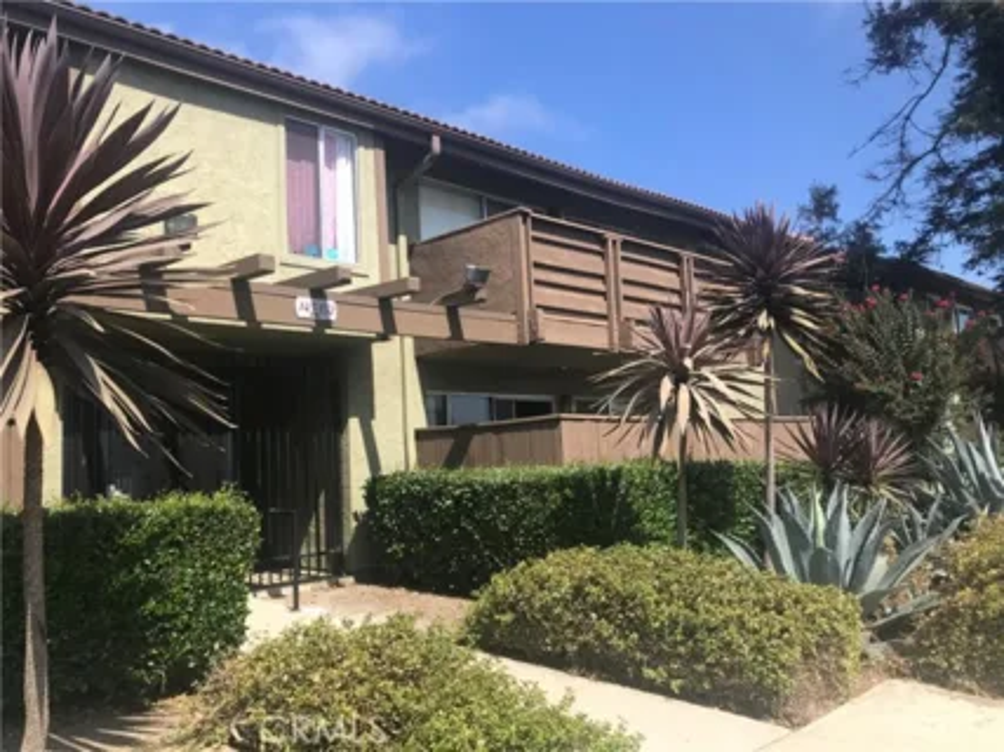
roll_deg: +2.8
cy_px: 376
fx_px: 812
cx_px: 502
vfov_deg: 49.7
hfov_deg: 63.5
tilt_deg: +6.6
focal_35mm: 28
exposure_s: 1/1350
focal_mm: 3.99
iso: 20
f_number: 1.8
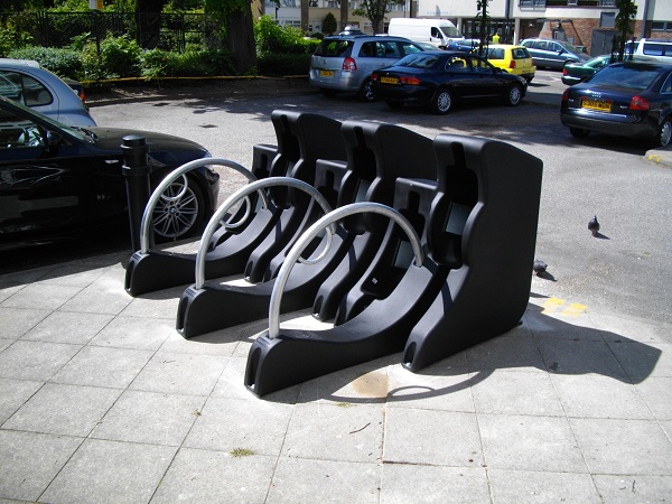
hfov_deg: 58.4
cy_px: 252
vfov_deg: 45.4
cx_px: 336
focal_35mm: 31
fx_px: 602
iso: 100
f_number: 8.8
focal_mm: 5.7
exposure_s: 1/100
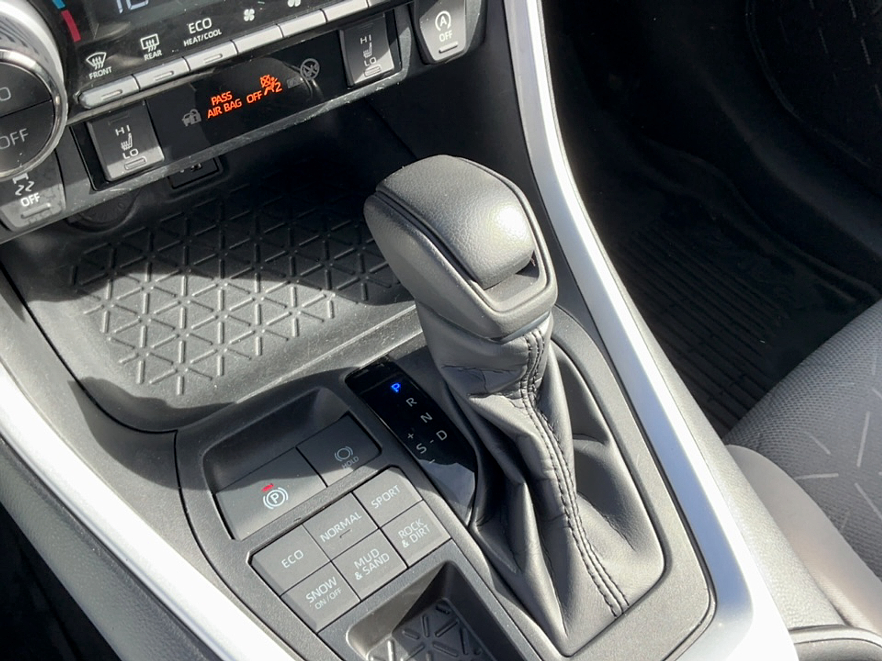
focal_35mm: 30
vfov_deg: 46.8
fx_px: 764
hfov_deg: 60.0
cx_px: 441
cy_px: 330
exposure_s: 1/120
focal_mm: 3
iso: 20
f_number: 1.8
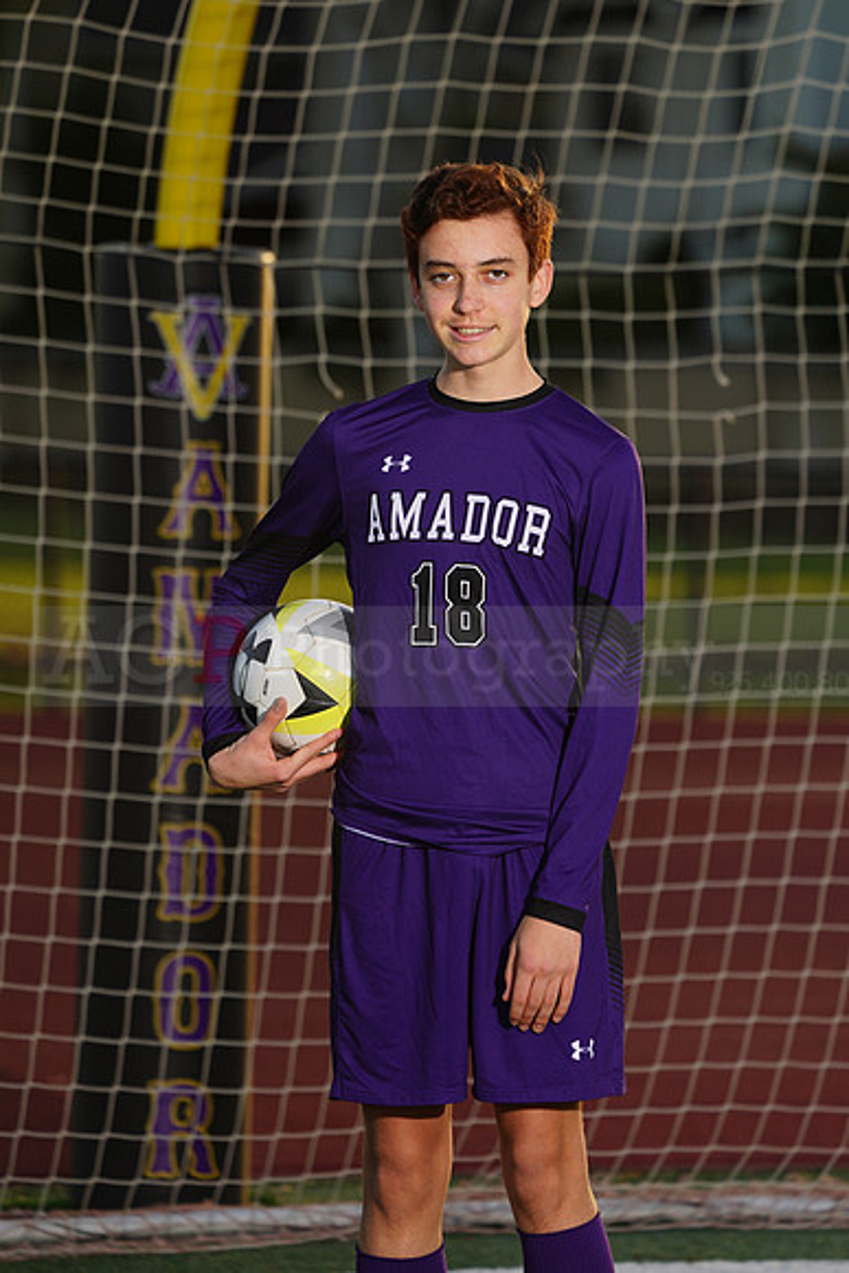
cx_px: 424
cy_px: 636
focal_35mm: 321
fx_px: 11348
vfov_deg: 6.4
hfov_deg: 4.3
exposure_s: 1/200
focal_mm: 321
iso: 100
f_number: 7.1
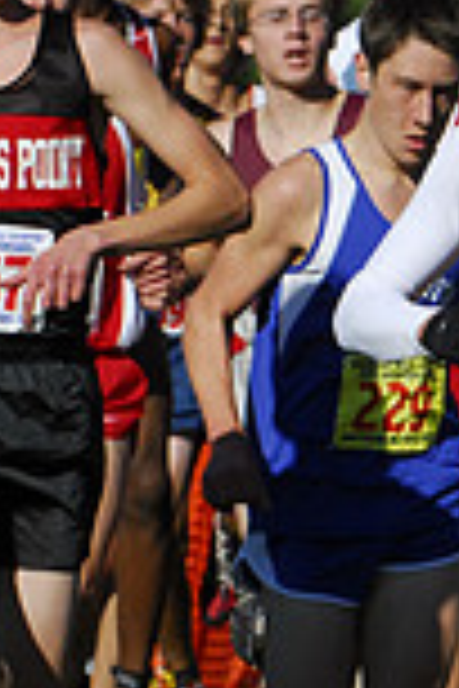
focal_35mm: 798
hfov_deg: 1.7
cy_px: 495
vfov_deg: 2.6
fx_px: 15261
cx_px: 1197
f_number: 7.1
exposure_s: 1/1600
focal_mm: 140
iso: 400
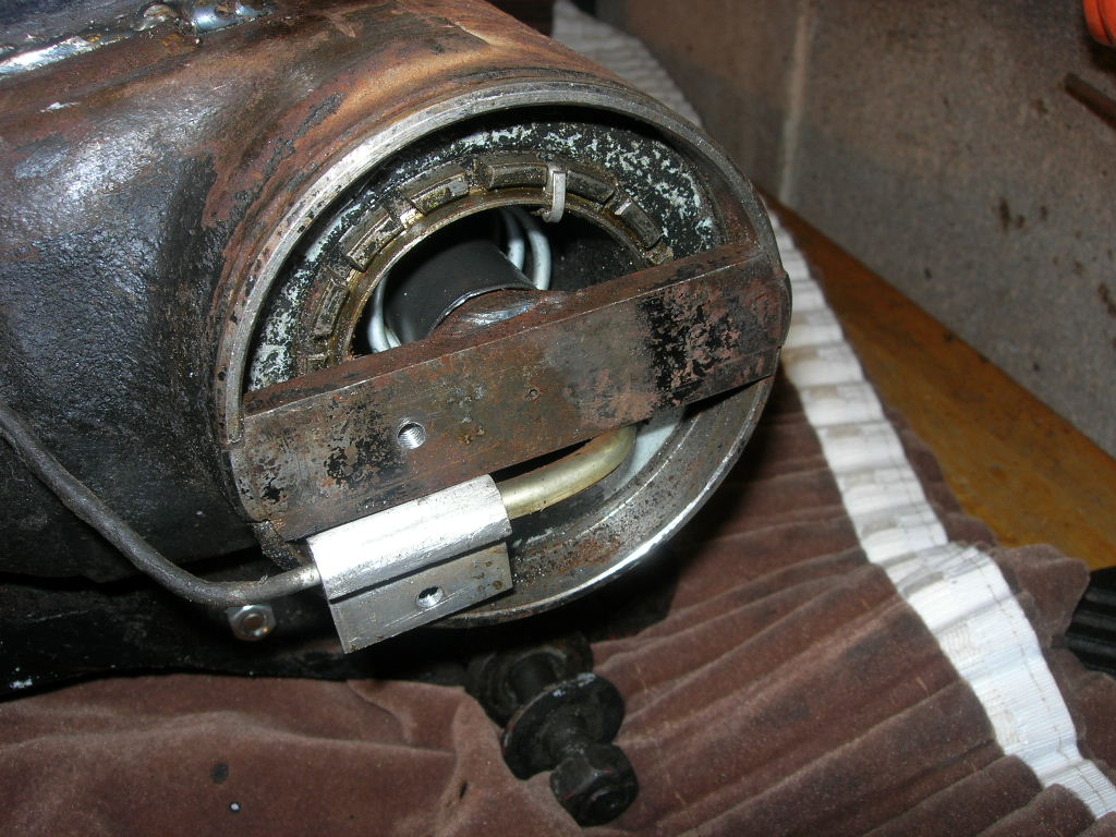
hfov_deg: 49.0
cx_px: 558
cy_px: 418
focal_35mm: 38
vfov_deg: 37.7
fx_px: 1225
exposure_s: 1/60.1
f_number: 4.8
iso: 64
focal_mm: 7.8
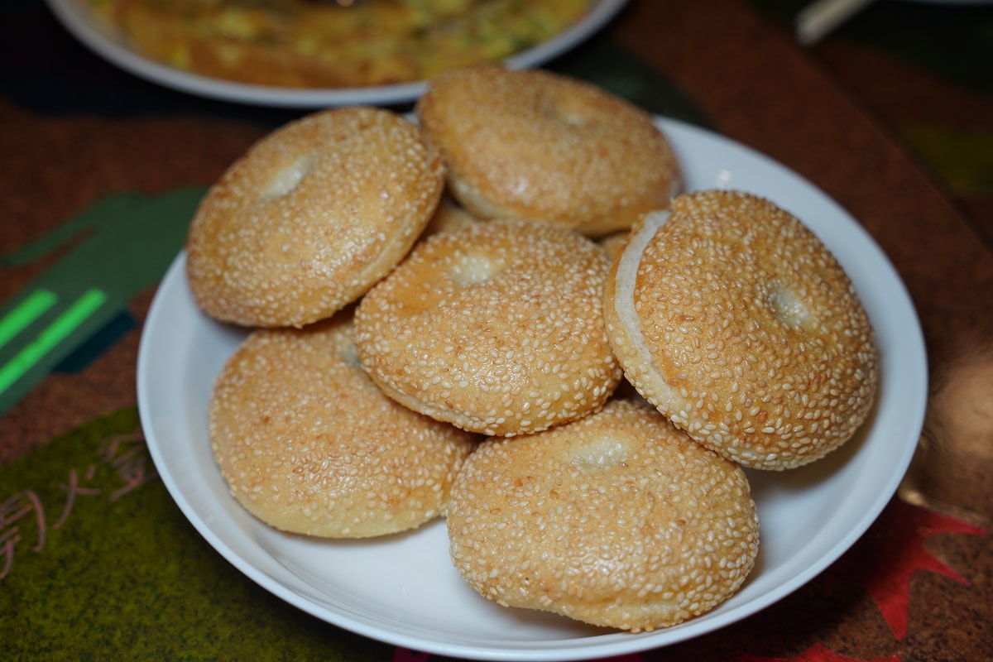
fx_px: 1324
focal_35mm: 48
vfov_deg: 28.1
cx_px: 496
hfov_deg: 41.1
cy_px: 331
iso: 160
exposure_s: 1/60
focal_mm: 48
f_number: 4
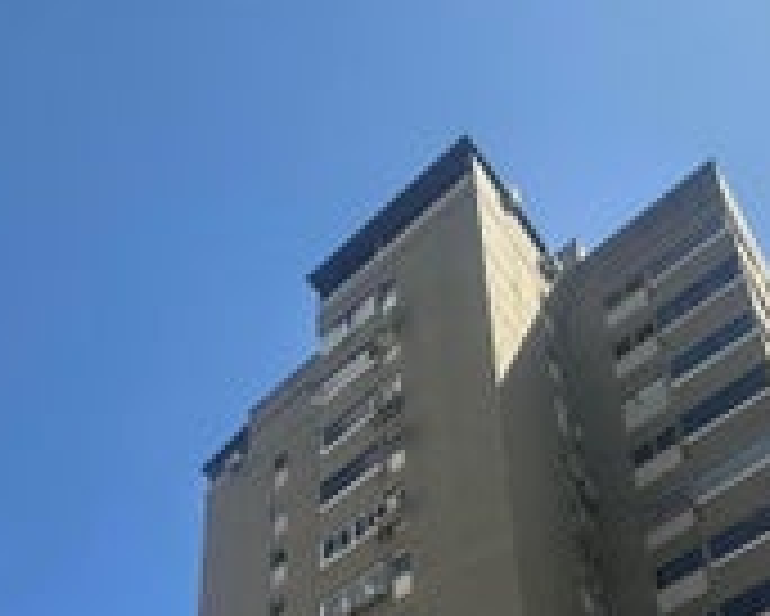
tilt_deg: +26.4
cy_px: 1025
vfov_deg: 22.0
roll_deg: -1.1
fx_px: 1163
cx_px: 297
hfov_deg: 36.5
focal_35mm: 51
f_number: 2.2
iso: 50
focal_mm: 2.22
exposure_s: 1/1531
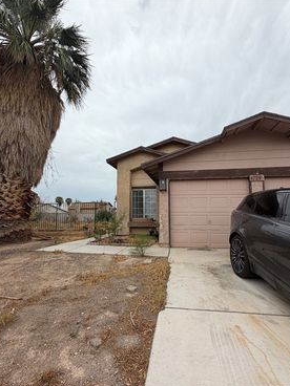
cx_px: 157
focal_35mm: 19
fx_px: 212
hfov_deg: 68.6
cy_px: 192
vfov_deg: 84.7
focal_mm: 2.22
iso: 32
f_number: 2.2
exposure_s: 1/770
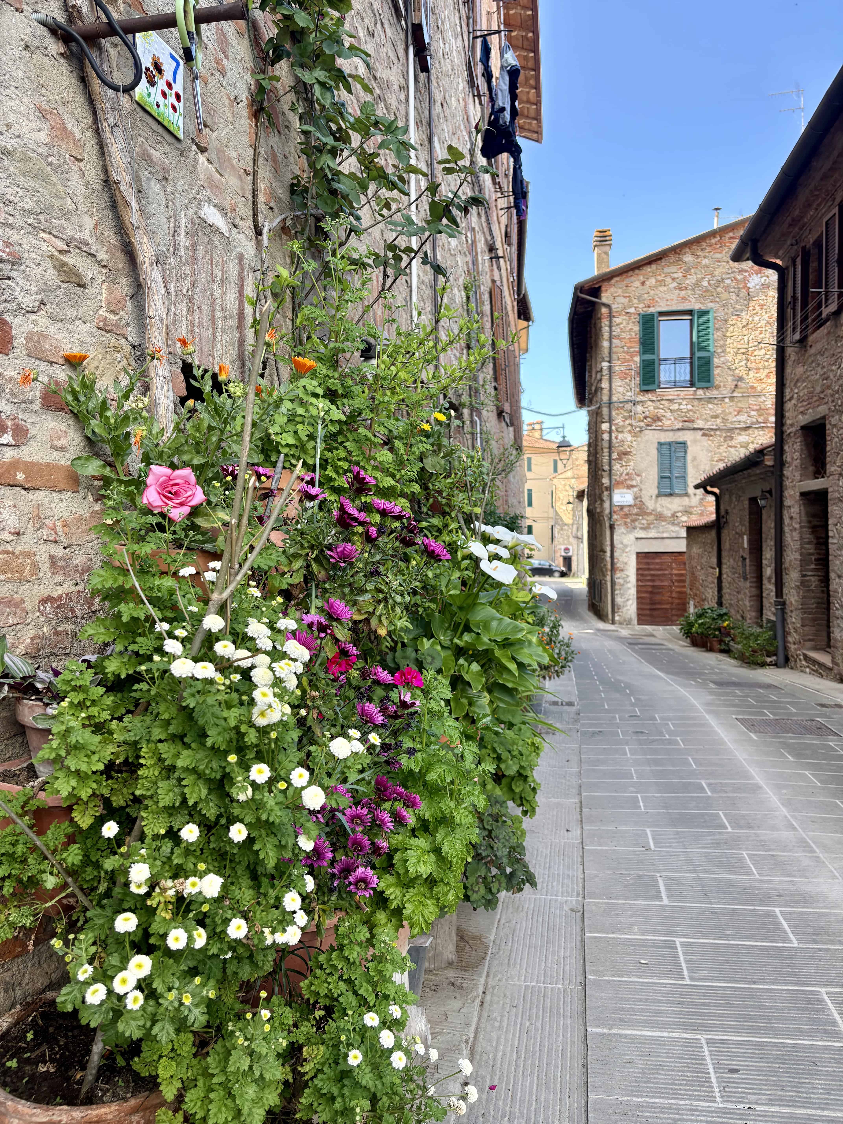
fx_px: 844
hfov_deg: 53.1
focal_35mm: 26
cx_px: 422
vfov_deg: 67.3
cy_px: 562
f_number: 1.6
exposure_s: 1/313
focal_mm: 6
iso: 64
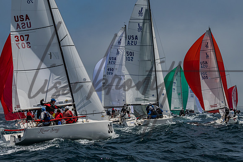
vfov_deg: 10.2
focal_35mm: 135
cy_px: 96
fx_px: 909
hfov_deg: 15.2
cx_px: 135
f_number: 6.3
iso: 400
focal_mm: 95
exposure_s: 1/4000
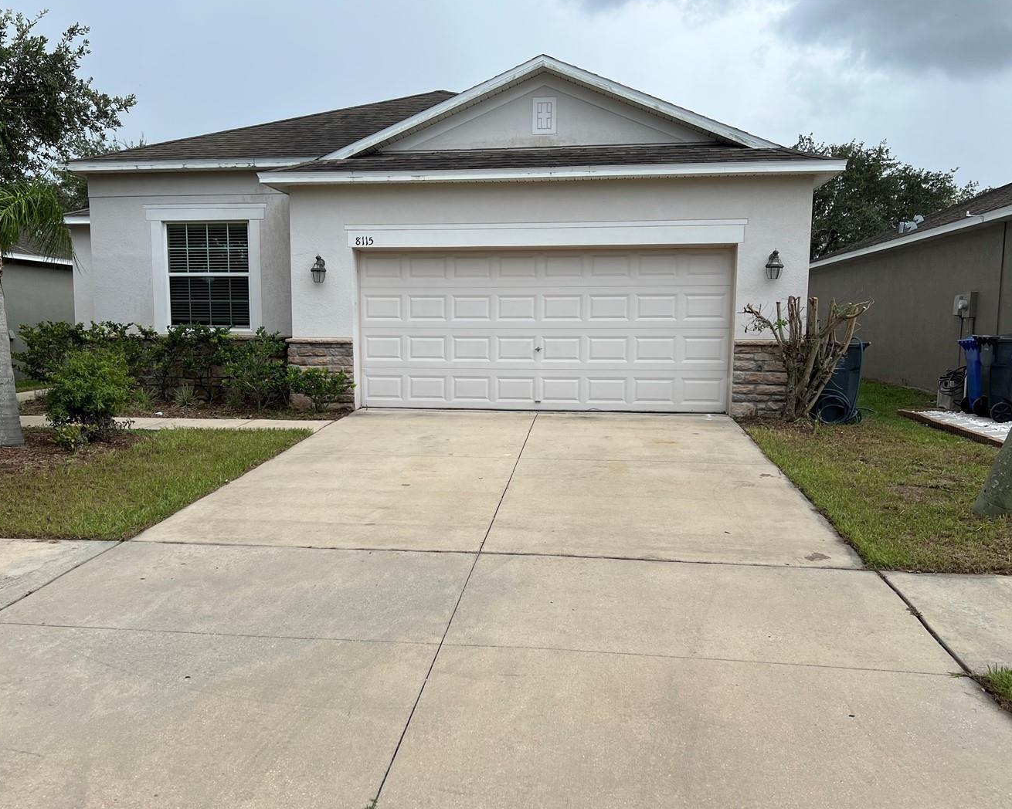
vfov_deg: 47.1
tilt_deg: -6.3
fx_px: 928
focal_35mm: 31
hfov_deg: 57.1
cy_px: 421
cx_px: 473
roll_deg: +0.9
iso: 50
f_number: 1.5
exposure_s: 1/2994
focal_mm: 5.7
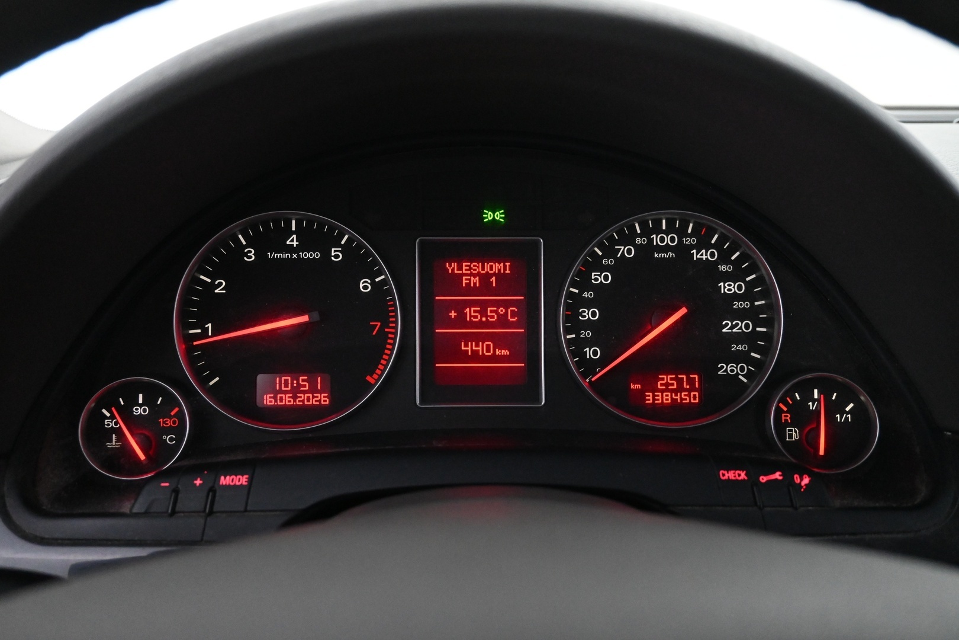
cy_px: 320
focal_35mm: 27
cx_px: 480
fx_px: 719
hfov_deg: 67.4
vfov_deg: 47.9
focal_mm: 18
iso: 4000
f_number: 4
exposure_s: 1/60
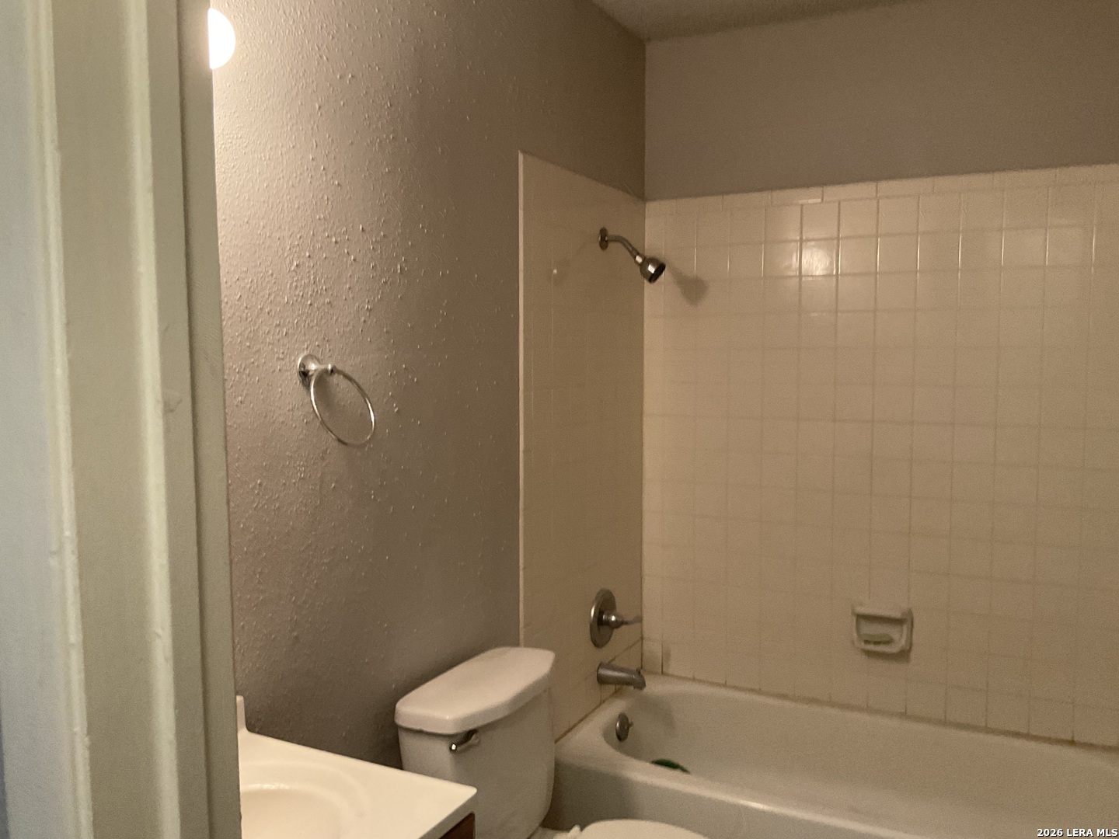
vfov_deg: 48.2
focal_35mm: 29
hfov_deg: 61.7
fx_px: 937
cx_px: 560
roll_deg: +1.8
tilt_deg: -2.4
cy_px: 420
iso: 200
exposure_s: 1/60
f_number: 1.8
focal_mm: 3
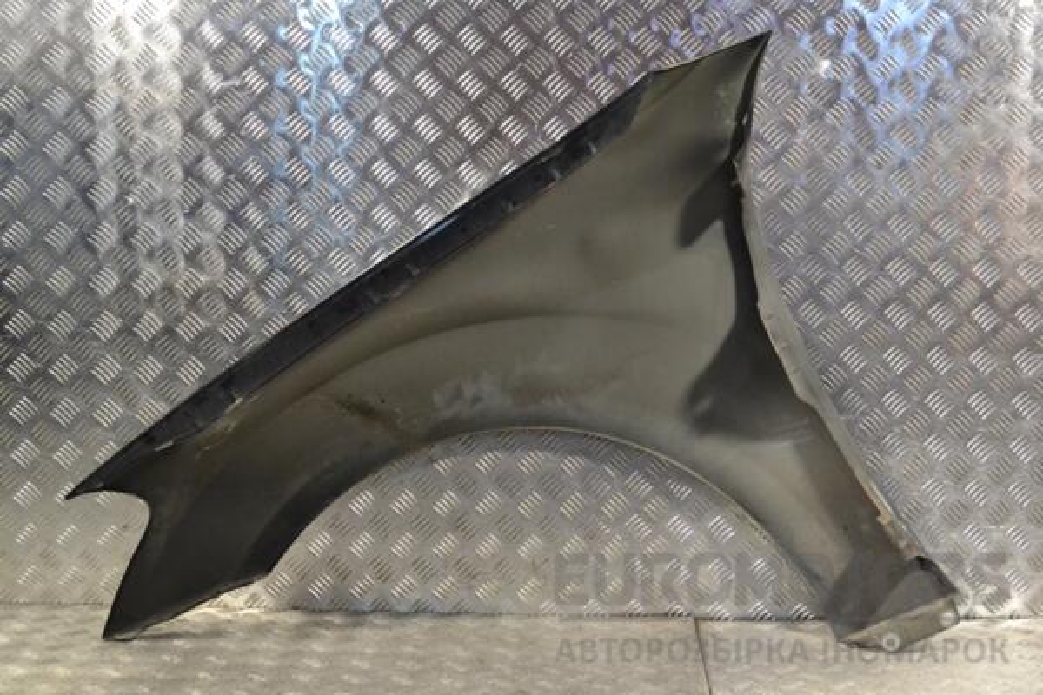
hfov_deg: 37.9
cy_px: 348
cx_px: 522
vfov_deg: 25.8
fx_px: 1521
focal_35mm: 52
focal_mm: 35
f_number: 8
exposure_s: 1/250
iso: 3200
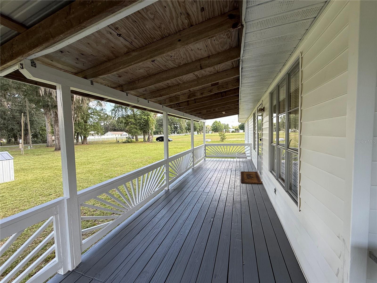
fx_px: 152
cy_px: 142
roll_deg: +1.2
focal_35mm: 14
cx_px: 188
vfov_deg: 85.7
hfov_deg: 102.1
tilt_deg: -1.5
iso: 50
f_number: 2.2
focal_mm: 2.22
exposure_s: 1/232
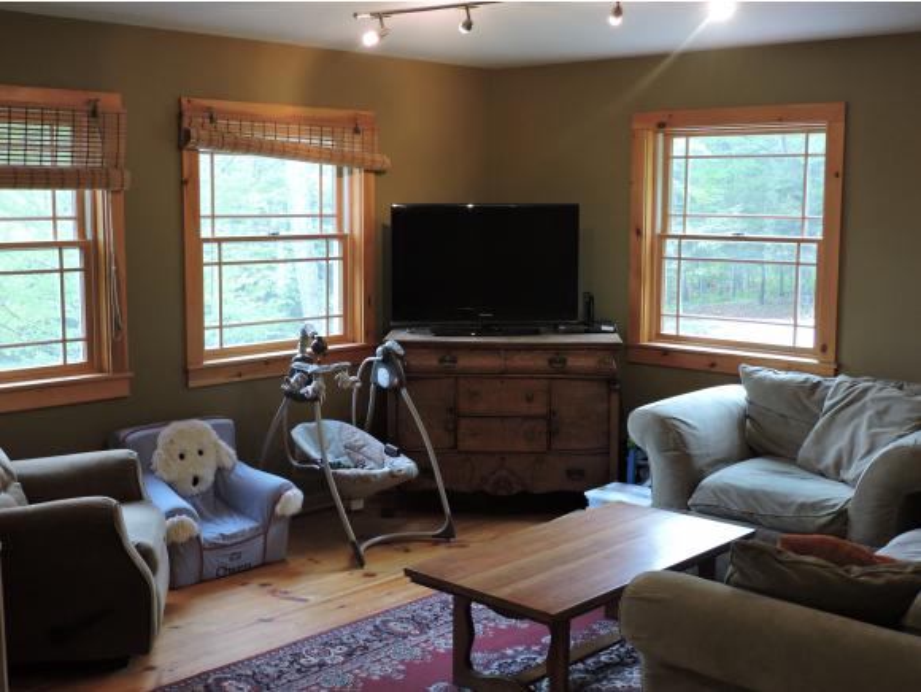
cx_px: 460
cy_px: 346
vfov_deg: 33.6
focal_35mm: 43
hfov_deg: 43.8
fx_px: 1145
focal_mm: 7.7
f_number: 3.4
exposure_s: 1/20
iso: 400
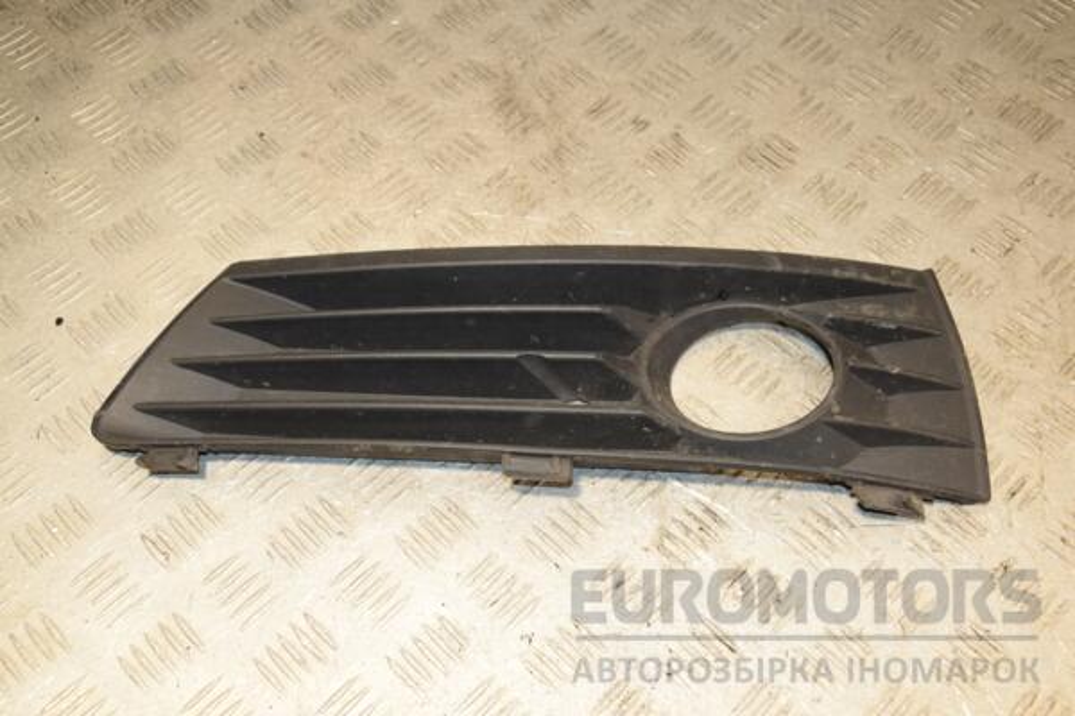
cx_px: 538
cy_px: 358
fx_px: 1164
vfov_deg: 34.2
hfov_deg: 49.6
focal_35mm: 39
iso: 800
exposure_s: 1/200
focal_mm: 26
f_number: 6.3
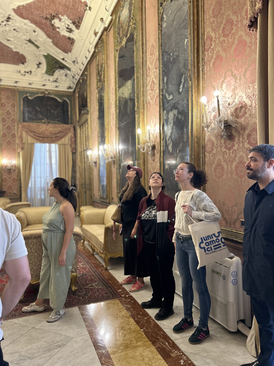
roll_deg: +0.0
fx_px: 274
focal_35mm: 26
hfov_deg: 53.1
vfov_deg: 67.3
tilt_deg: +0.2
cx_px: 137
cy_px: 183
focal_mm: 5.7
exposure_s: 1/50
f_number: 1.5
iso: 200
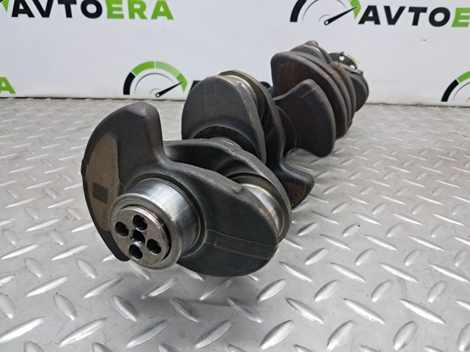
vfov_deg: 51.3
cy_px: 176
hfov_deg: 65.4
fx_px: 366
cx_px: 235
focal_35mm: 27
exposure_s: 1/50
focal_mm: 4
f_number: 1.8
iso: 160
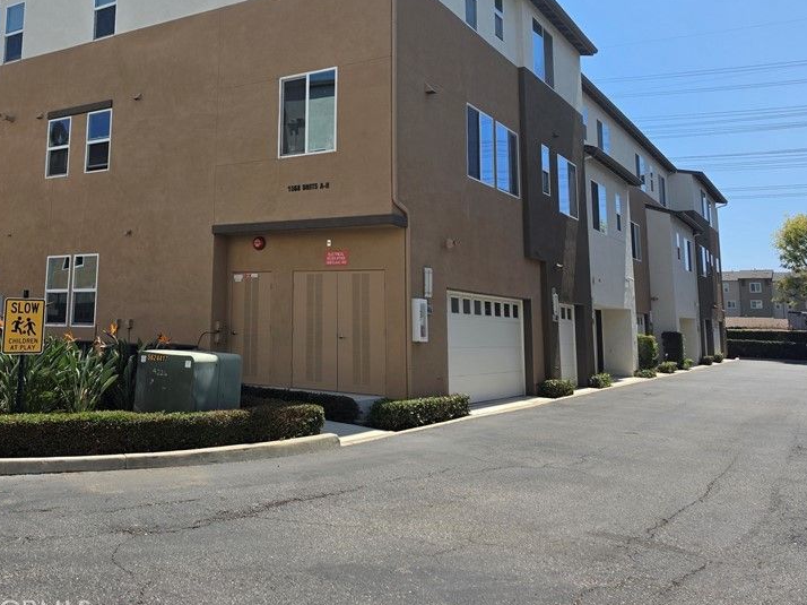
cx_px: 262
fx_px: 769
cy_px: 192
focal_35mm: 33
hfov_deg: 54.1
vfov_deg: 42.2
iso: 64
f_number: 1.4
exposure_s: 1/5955
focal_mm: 6.5
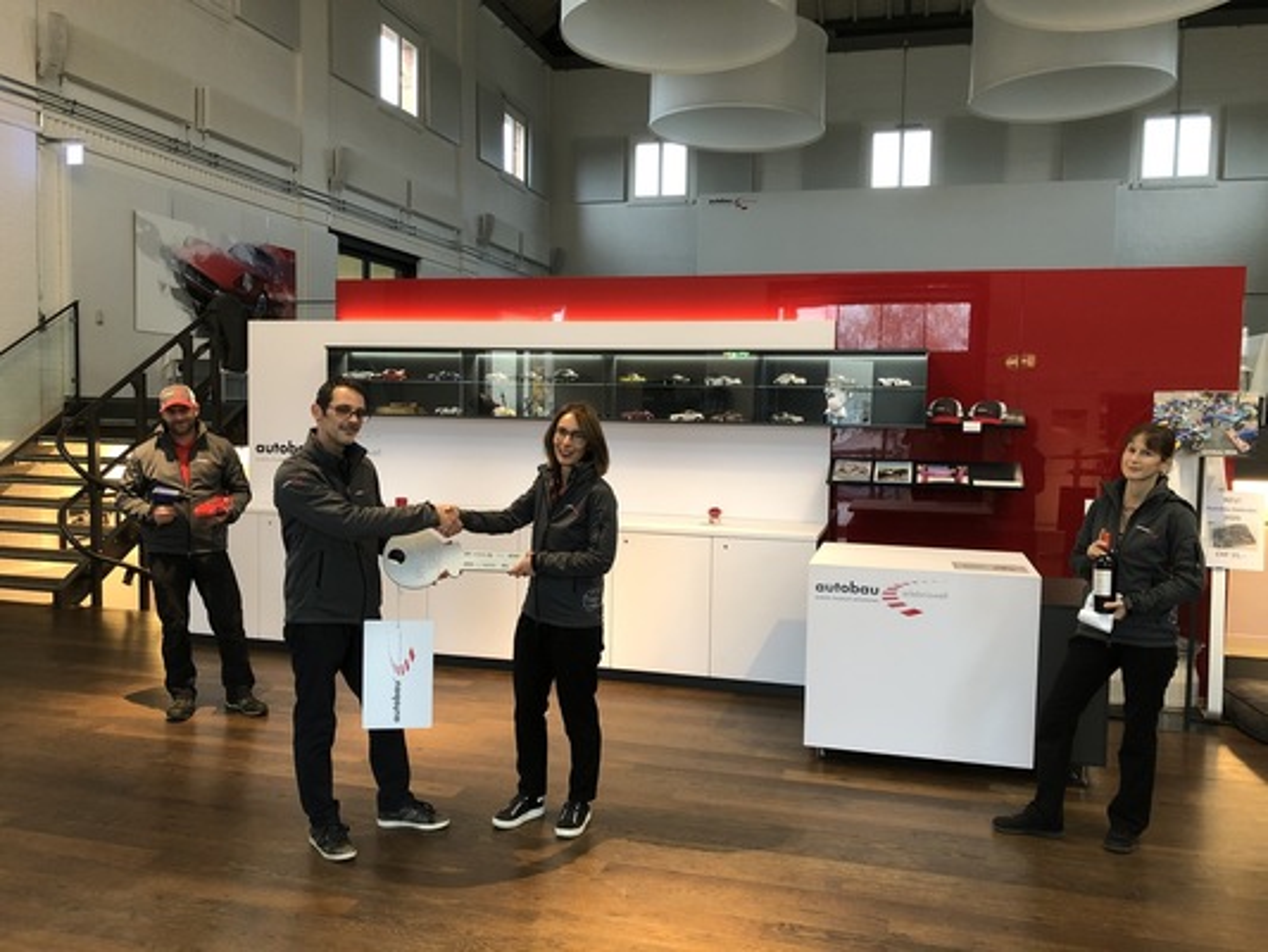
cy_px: 476
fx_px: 1026
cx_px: 634
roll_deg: -0.6
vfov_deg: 49.8
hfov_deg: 63.4
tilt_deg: -3.3
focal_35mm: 28
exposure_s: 1/17
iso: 64
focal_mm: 4
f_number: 1.8
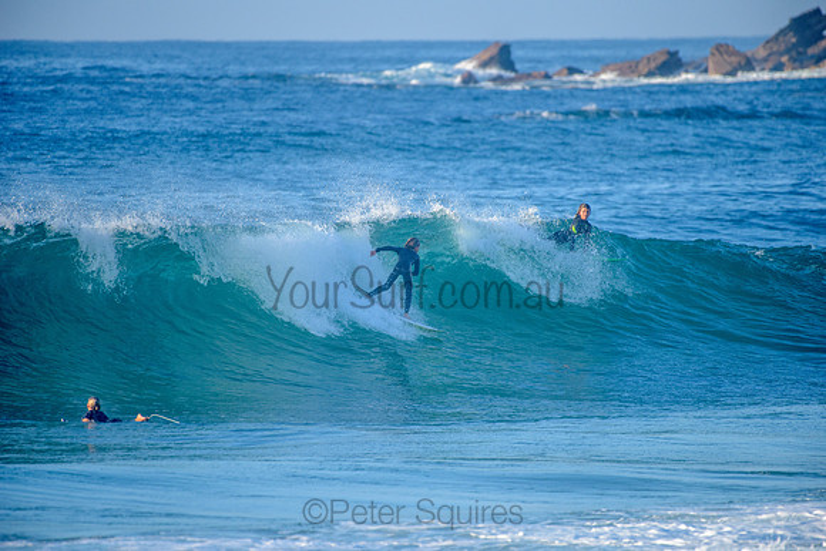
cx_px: 413
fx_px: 11474
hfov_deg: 4.1
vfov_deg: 2.8
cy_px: 276
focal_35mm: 500
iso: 500
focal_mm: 500
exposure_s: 1/2000
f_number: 5.6
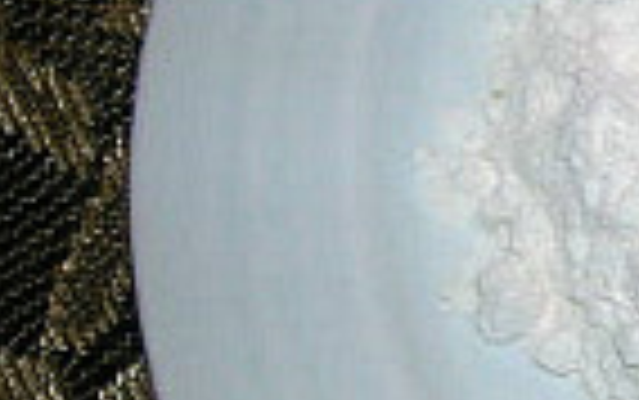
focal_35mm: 122
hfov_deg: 15.2
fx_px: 2126
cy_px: 202
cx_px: 1076
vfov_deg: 10.8
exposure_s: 1/60.1
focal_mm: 5.7
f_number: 2.9
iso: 50
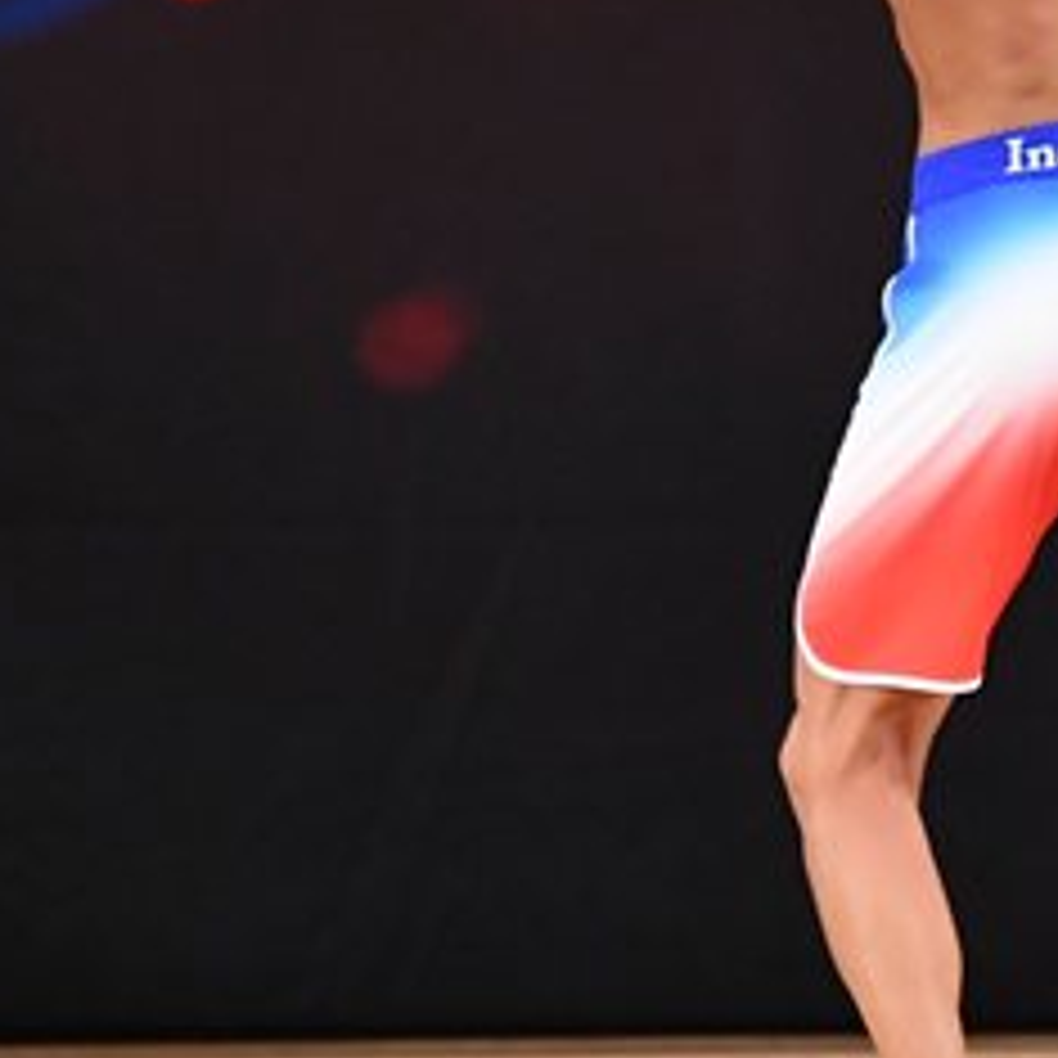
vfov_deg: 2.5
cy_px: 275
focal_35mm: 714
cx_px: 1182
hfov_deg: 2.5
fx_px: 24689
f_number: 5.6
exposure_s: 1/400
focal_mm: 170
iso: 3200
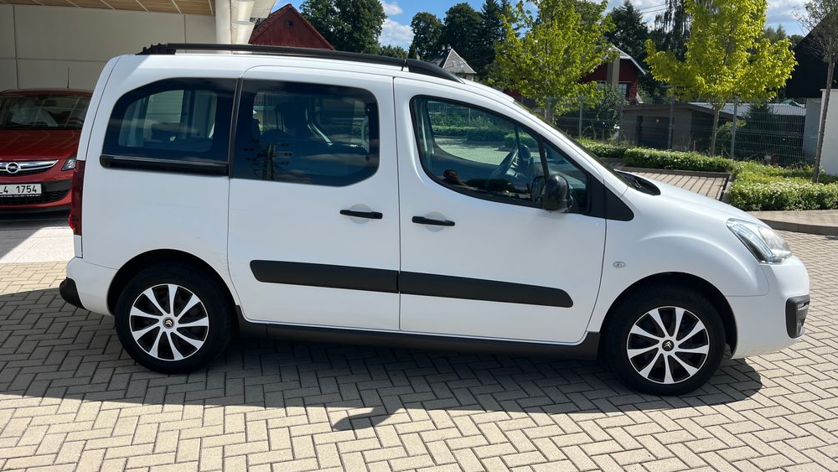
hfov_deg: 66.0
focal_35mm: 29
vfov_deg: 40.0
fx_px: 645
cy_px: 189
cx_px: 427
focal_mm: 5.1
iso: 50
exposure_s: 1/3623
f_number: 1.6
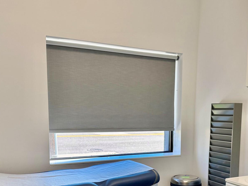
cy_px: 148
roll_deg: -0.7
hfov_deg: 45.5
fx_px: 294
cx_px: 150
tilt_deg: -6.5
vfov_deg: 34.1
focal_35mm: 41
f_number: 1.78
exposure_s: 1/237
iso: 125
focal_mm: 6.76
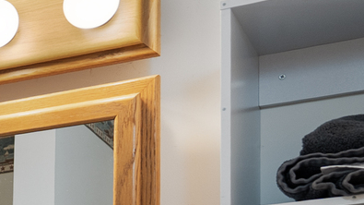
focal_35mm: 121
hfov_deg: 13.0
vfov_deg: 9.1
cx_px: -534
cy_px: 476
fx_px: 1163
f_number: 2.8
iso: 100
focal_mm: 14.8
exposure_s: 1/8
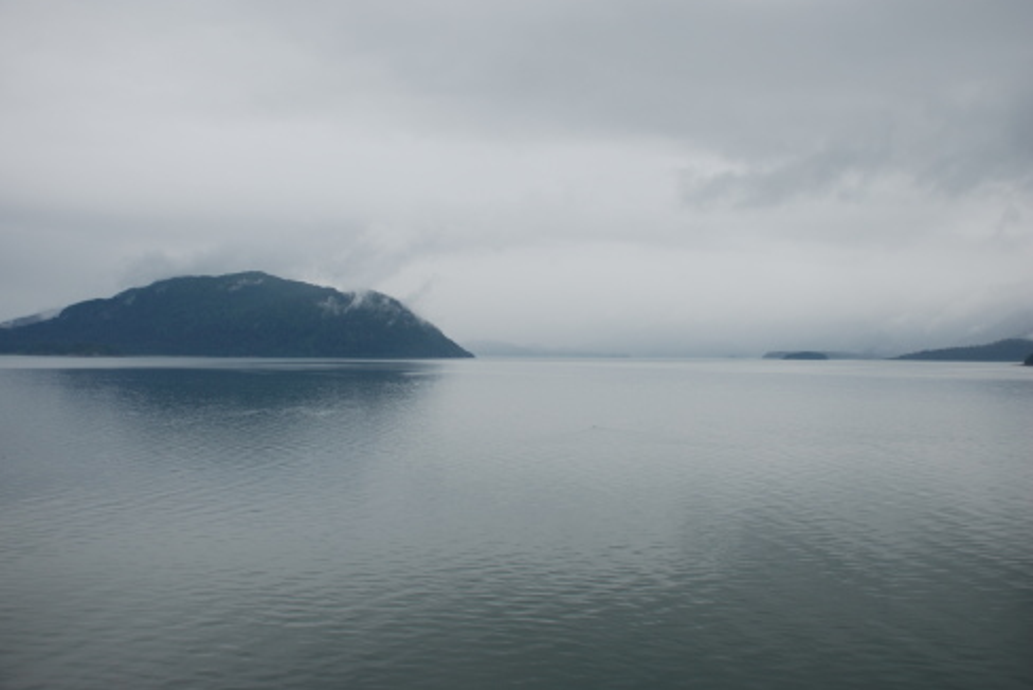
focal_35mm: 40
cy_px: 340
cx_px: 512
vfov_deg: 33.4
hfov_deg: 48.4
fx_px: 1148
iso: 100
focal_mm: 26
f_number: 4
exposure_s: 1/800
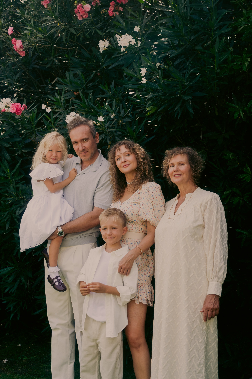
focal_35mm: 51
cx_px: 126
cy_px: 190
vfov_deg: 38.9
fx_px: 536
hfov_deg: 26.5
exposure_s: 1/320
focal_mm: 34
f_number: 4
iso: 160
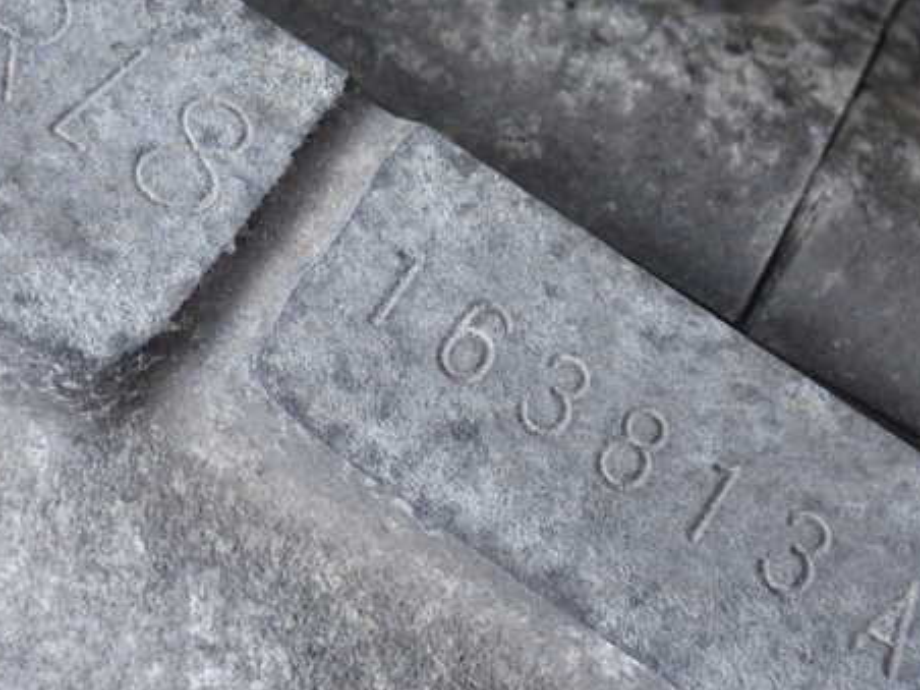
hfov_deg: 22.0
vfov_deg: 16.6
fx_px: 2365
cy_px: 291
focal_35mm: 89
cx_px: 387
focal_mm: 11.88
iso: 400
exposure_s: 1/125
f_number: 3.8
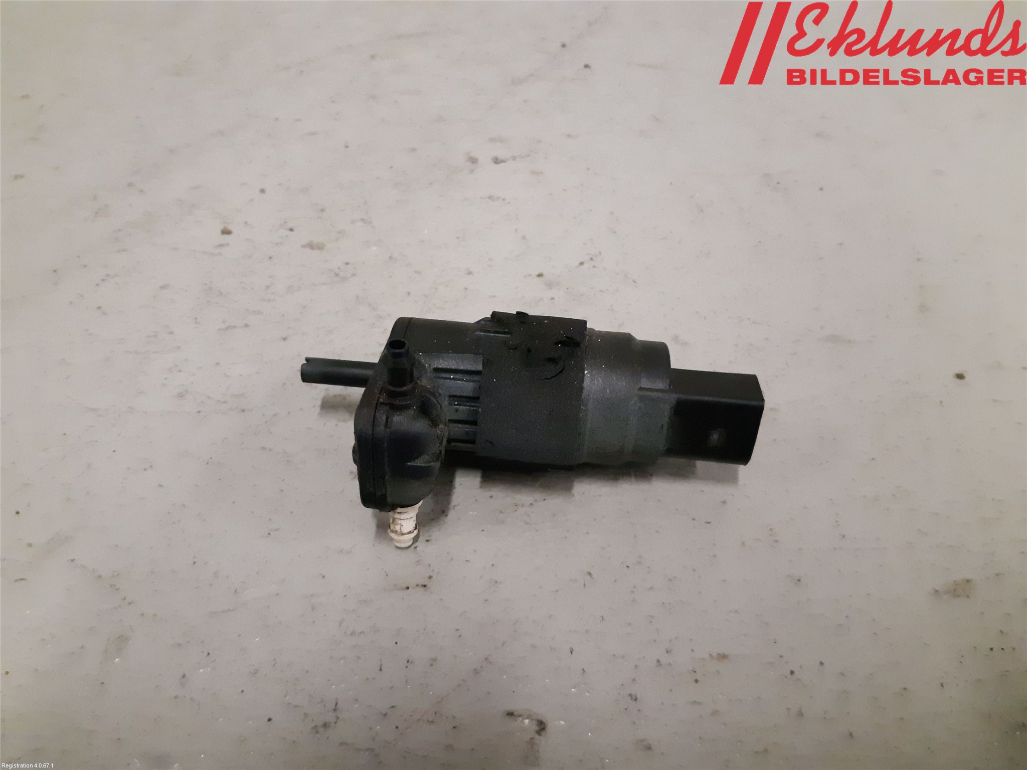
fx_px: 771
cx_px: 514
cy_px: 385
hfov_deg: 67.3
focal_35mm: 26
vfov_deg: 53.1
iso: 800
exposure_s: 1/234
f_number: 1.7
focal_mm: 3.93
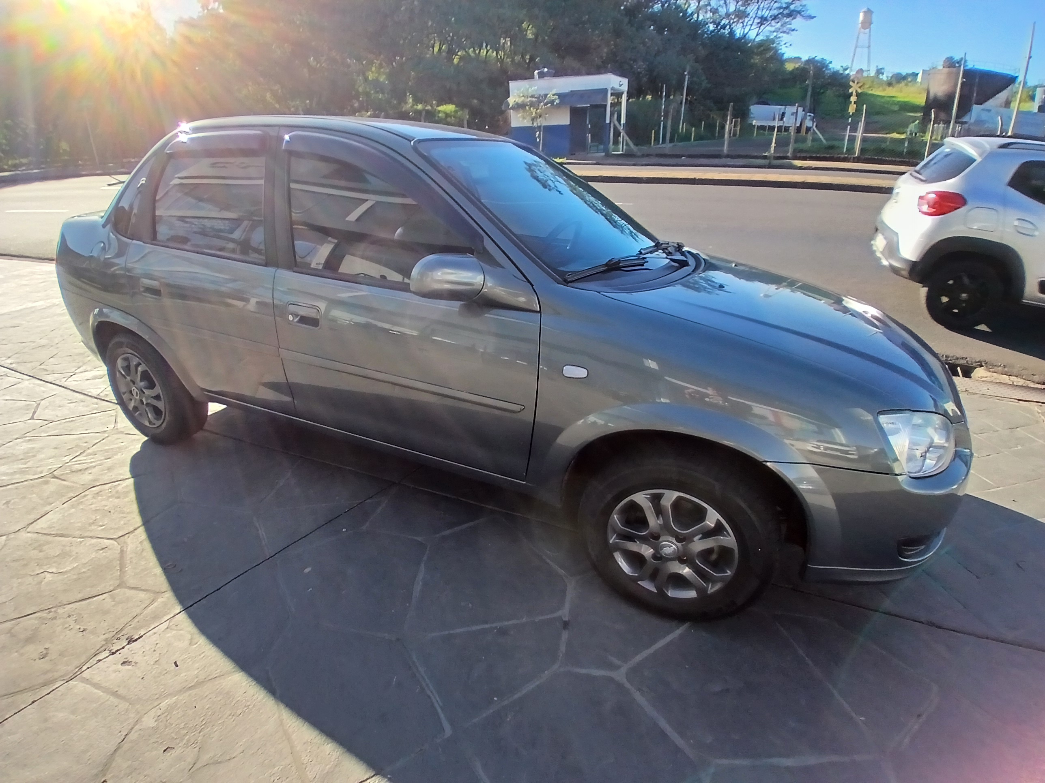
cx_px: 522
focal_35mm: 17
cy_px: 392
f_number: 2.2
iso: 50
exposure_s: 1/357
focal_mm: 1.4
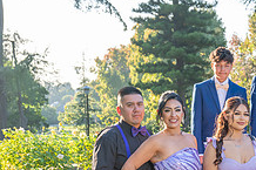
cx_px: 284
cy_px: 203
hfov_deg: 21.9
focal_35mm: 88
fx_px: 625
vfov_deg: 15.0
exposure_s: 1/200
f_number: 5.6
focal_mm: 33
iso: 200
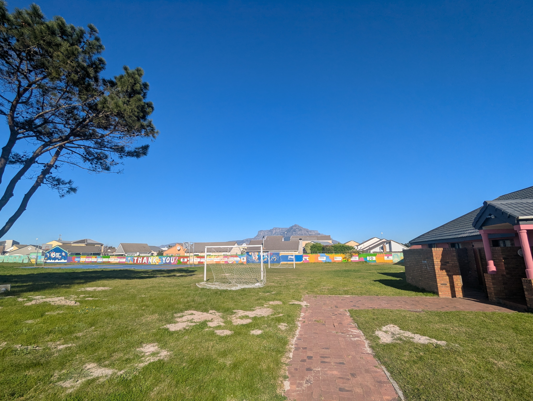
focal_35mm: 16
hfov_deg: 94.4
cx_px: 266
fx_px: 247
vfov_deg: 78.2
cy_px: 200
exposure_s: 1/1821
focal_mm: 2.35
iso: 43
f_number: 2.2
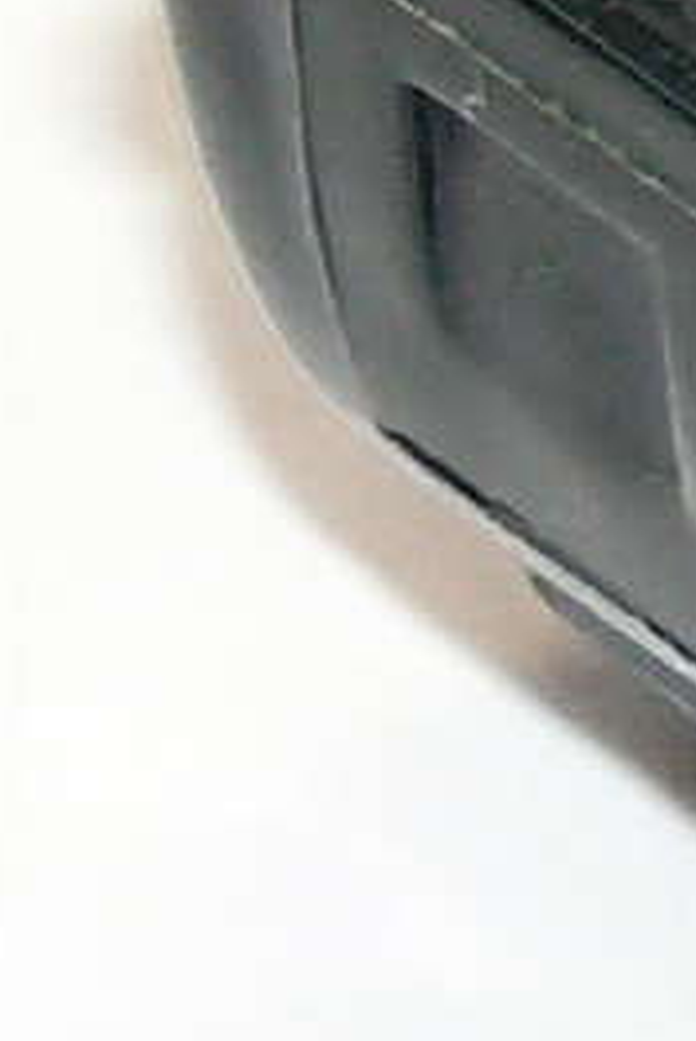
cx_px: 2300
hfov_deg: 1.7
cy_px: -581
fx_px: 24008
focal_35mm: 829
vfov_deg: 2.5
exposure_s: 1/30
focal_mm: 15.7
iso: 100
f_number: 4
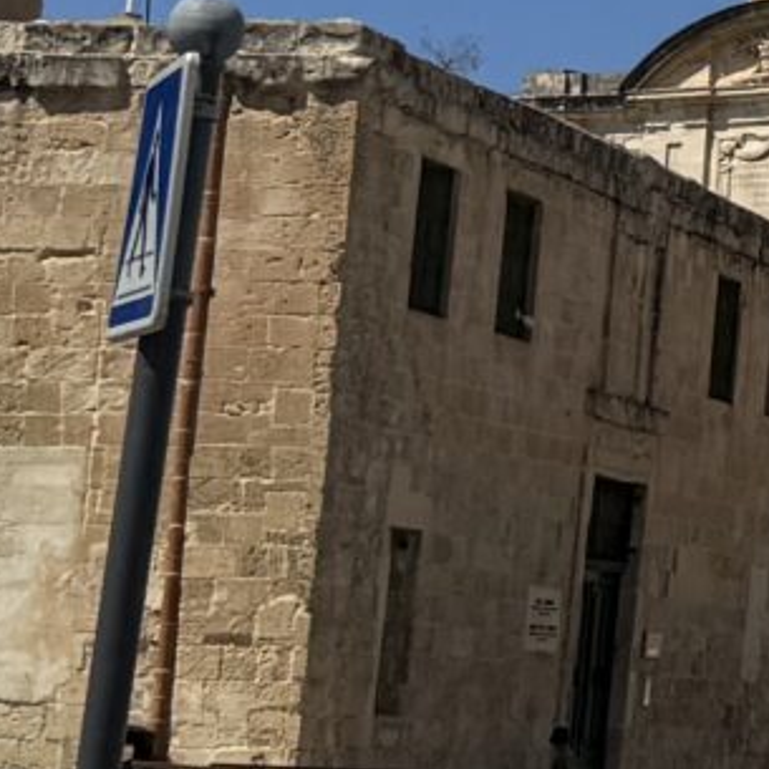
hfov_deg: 8.7
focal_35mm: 178
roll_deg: -1.1
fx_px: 4474
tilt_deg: +10.4
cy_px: 13
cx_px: 1962
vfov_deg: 9.8
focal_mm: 6.76
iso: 80
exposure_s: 1/10309
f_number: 1.78
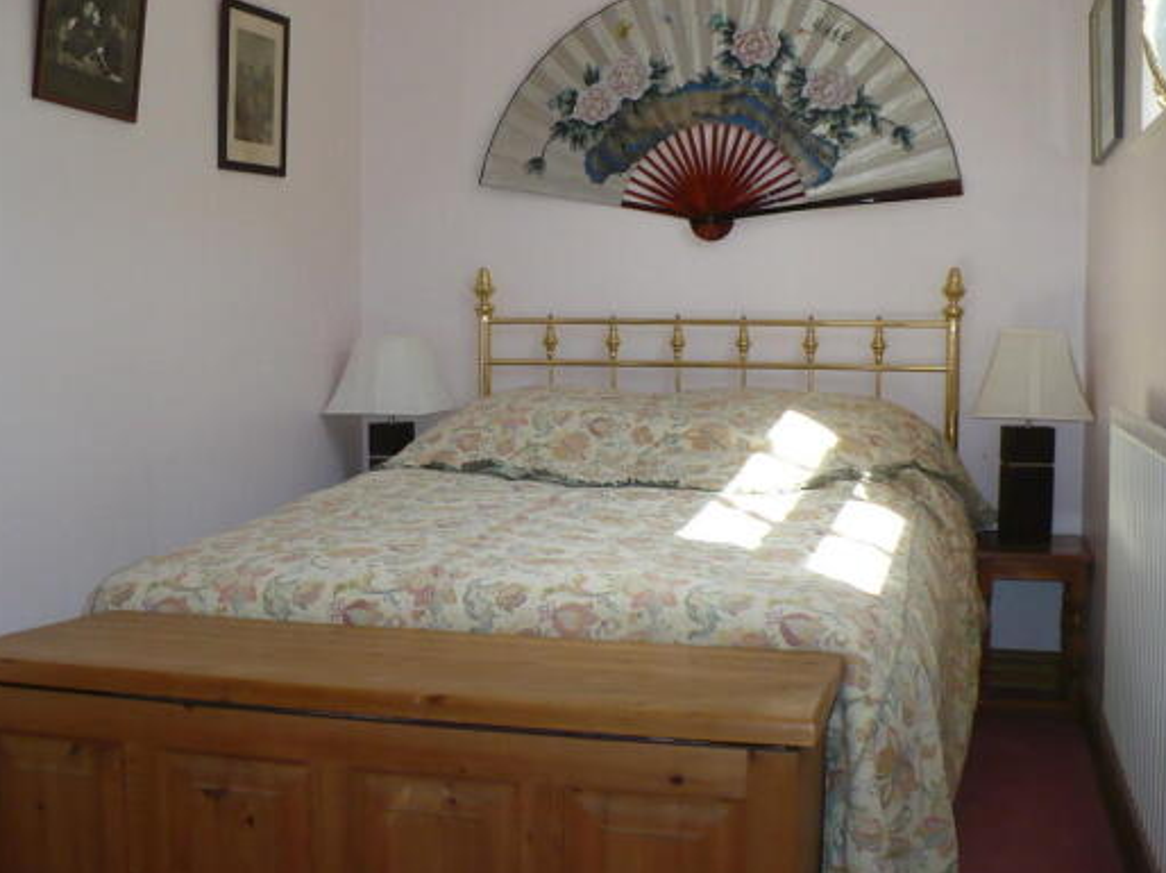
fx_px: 1414
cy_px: 416
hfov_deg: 44.8
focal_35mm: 42
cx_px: 536
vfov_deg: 34.3
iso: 200
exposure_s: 1/400
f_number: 2.8
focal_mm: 6.1
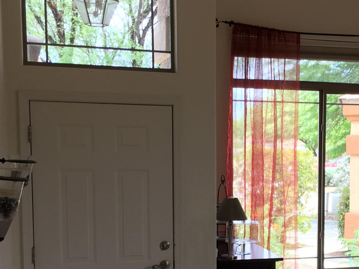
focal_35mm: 67
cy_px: 218
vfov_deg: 21.6
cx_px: 311
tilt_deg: -6.3
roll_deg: -0.5
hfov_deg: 28.1
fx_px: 695
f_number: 2.2
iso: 25
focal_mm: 4.15
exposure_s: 1/60
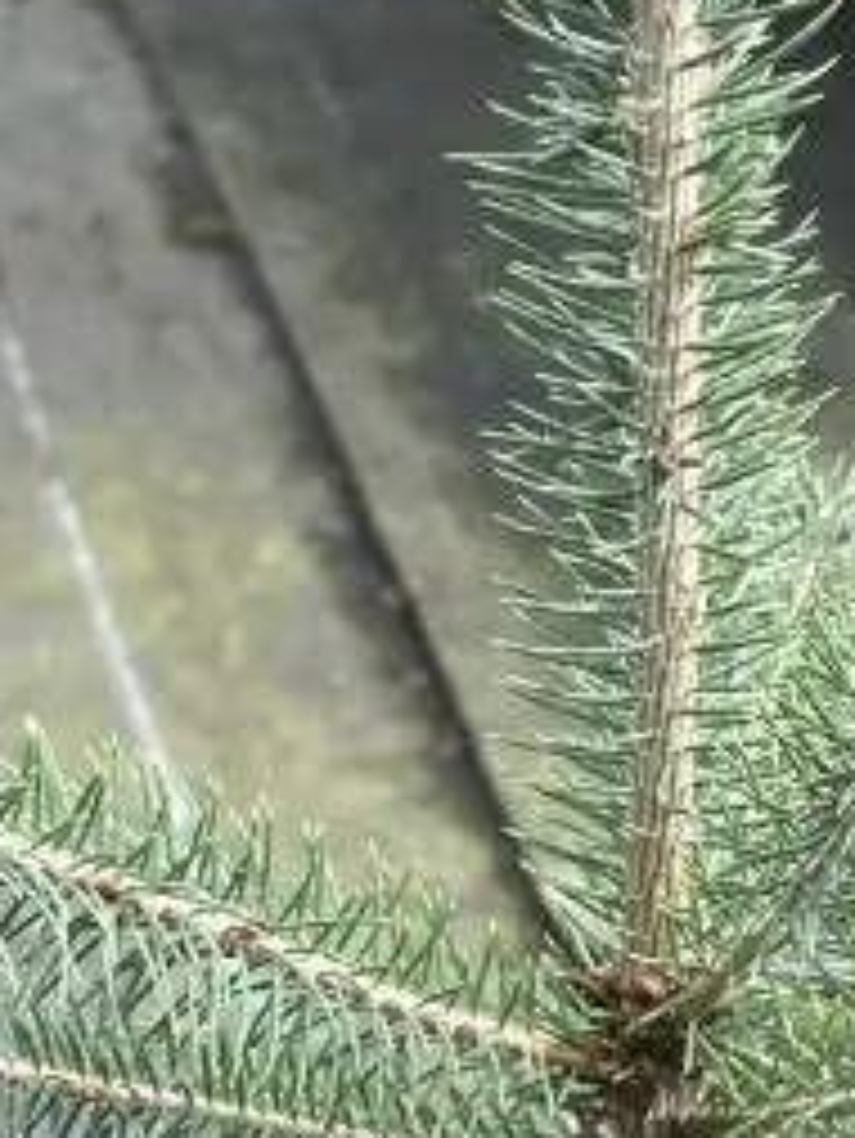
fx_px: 3652
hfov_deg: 13.3
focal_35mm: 111
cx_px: 558
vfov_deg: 17.7
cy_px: 639
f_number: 1.6
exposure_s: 1/450
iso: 32
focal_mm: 4.2
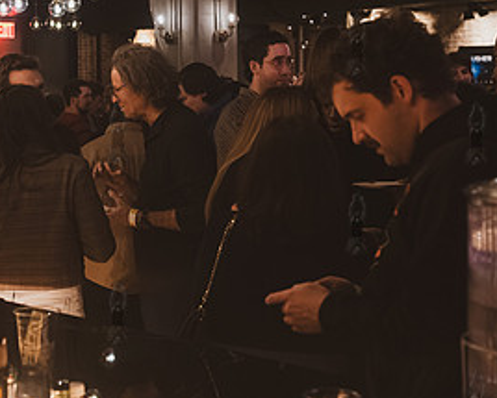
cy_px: 132
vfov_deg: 21.5
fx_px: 1046
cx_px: 117
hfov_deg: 26.4
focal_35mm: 71
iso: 8000
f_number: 3.2
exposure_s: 1/250
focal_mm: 35
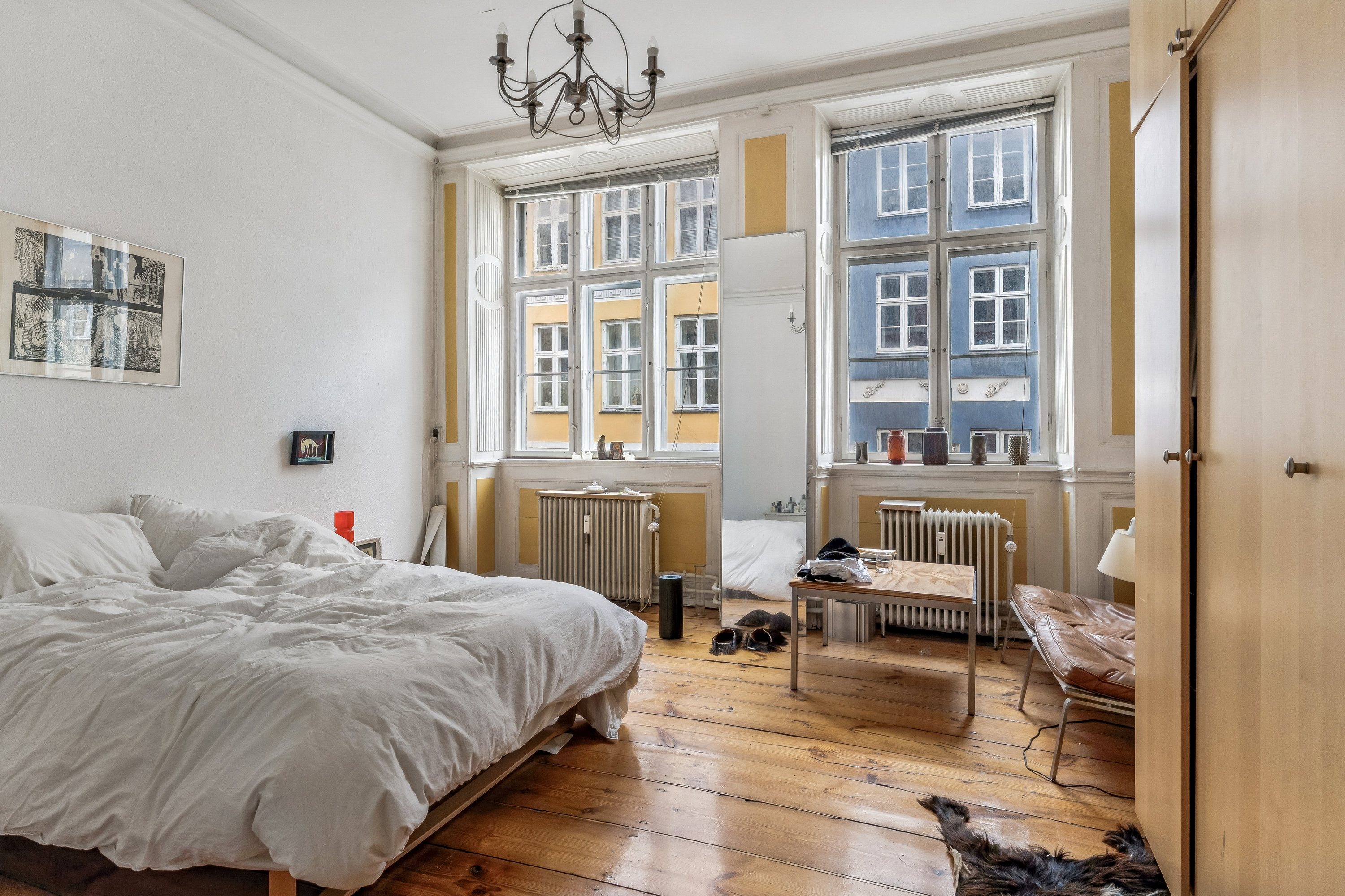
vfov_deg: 63.6
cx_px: 672
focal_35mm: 19
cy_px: 448
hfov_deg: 85.9
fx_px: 723
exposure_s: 1/25
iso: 100
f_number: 7.1
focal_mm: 12.9
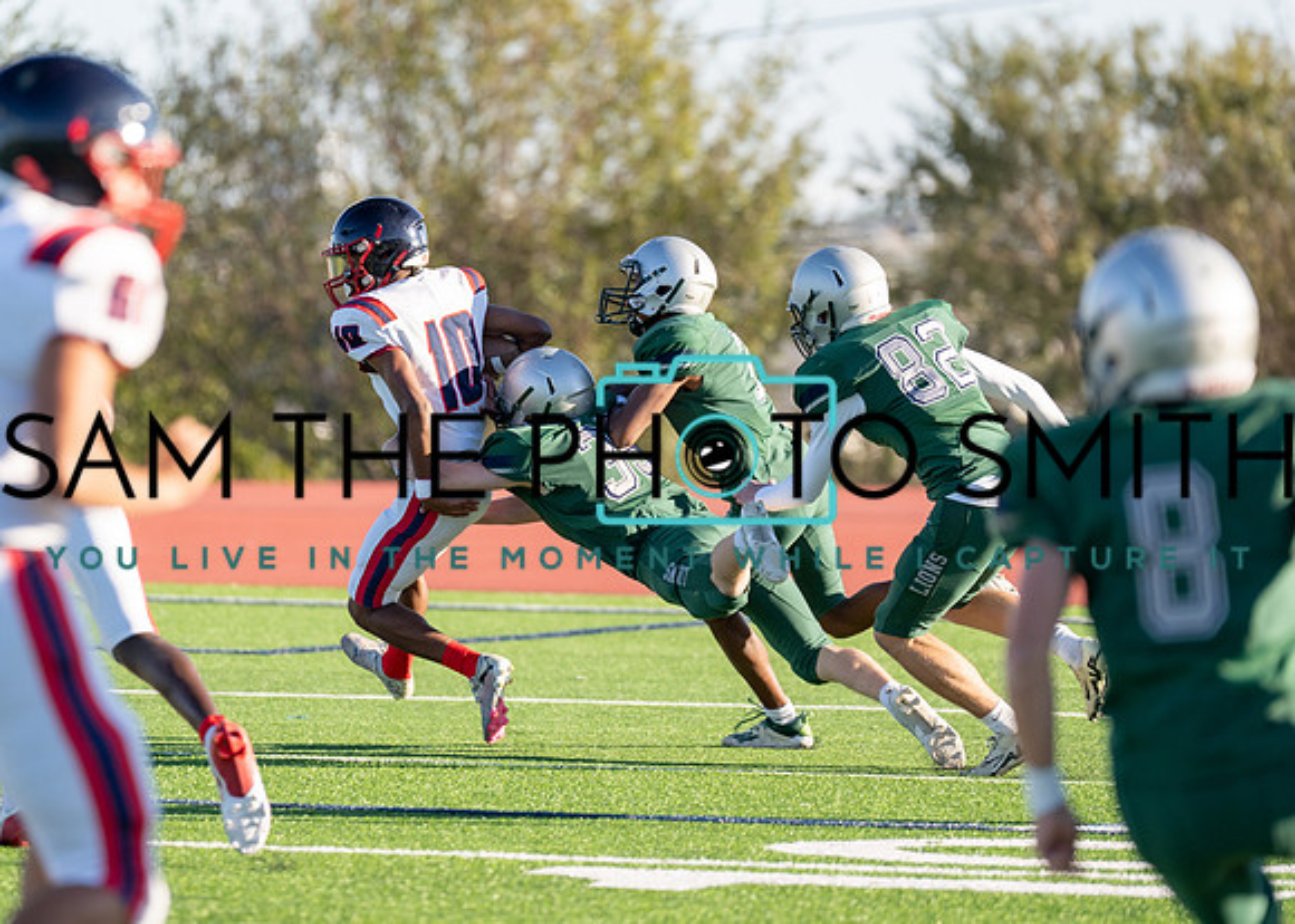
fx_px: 10904
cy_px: 388
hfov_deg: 6.8
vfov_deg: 4.9
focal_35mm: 297
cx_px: 498
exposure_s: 1/1600
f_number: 2.8
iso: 125
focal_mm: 200
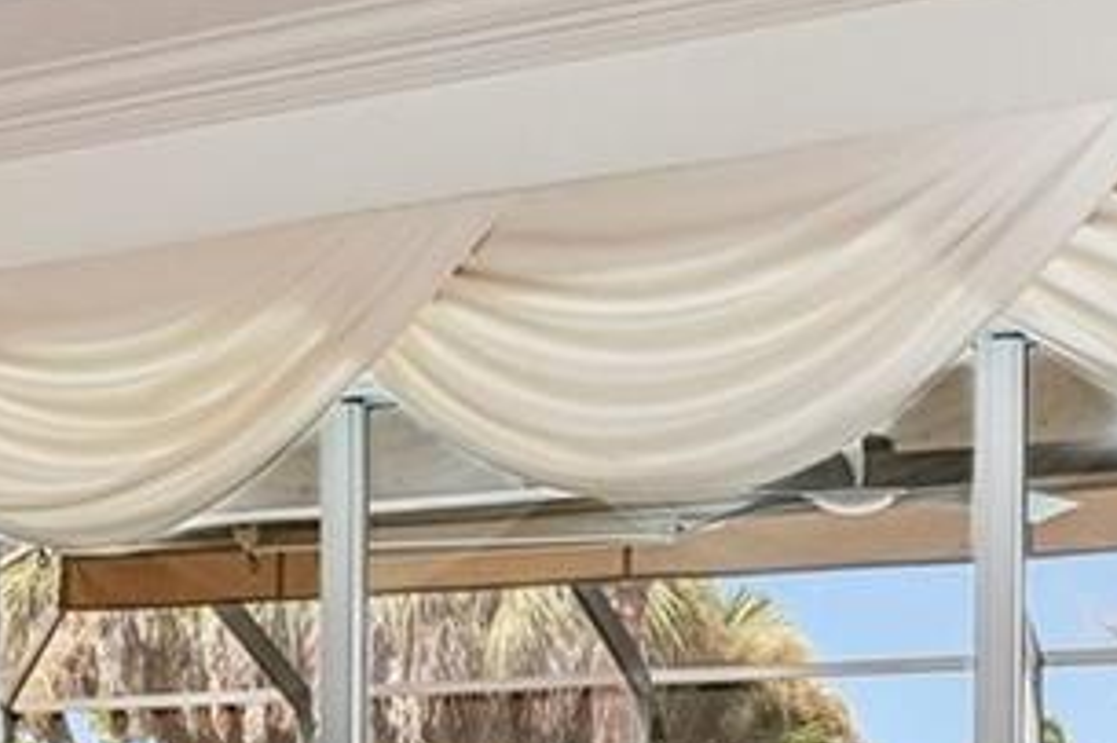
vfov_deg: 15.5
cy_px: 933
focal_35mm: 84
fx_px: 2605
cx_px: -37
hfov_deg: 23.1
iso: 400
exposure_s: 1/25
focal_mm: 16
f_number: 8
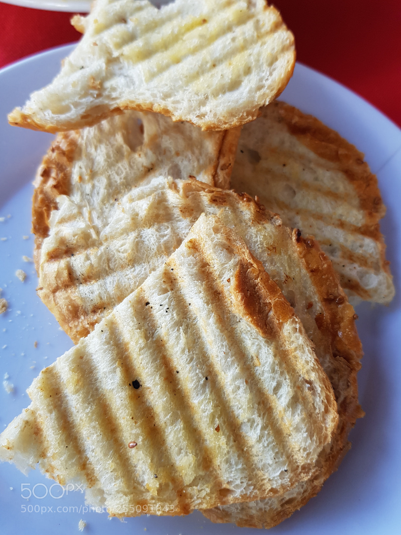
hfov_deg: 53.1
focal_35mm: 26
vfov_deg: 67.3
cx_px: 200
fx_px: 402
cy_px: 268
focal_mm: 4.2
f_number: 1.7
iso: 64
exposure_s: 1/100
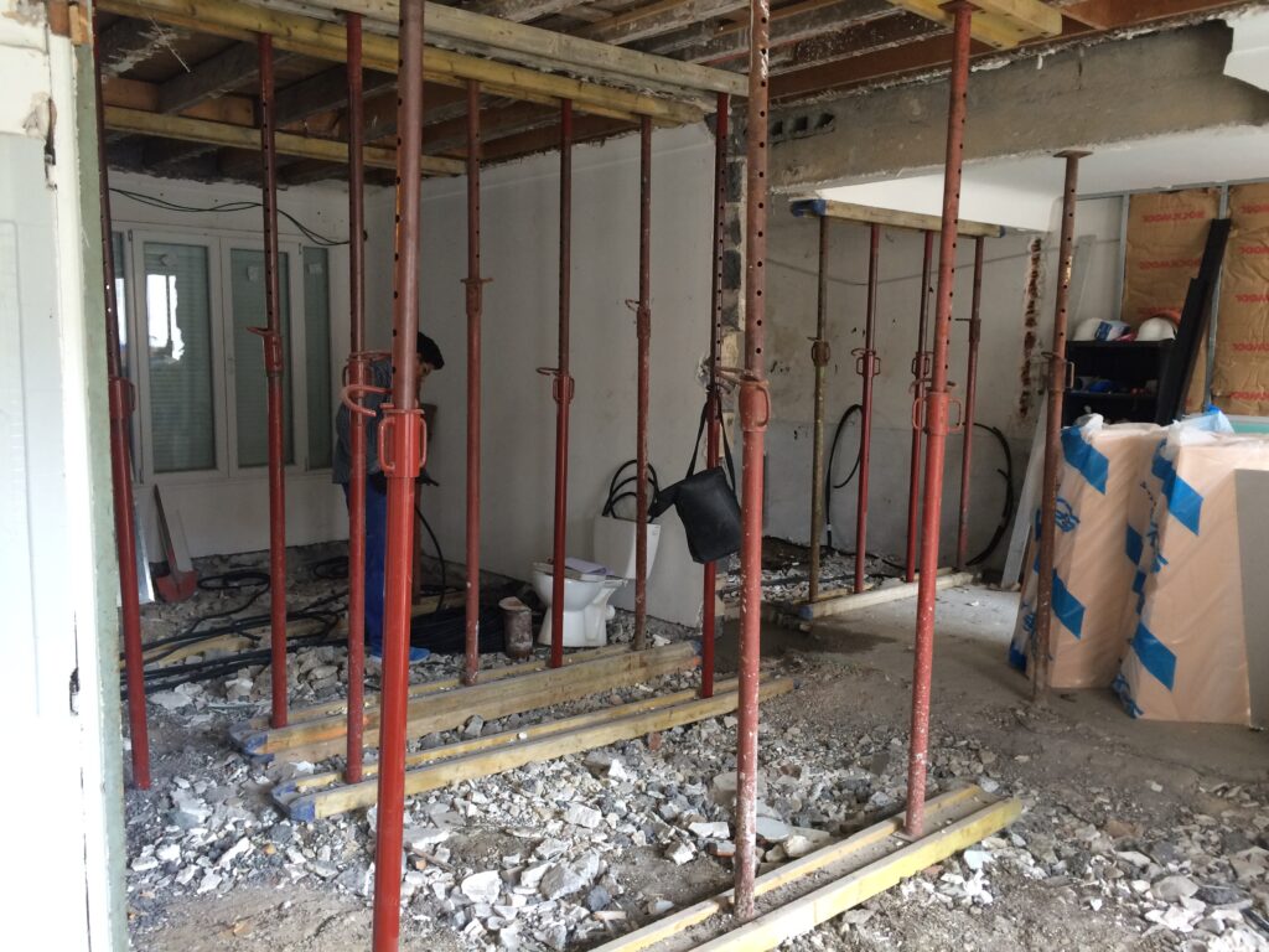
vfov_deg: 48.2
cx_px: 634
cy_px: 476
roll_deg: -1.5
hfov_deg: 61.7
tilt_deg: -6.6
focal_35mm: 29
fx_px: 1063
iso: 50
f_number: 2.2
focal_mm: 4.15
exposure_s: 1/33
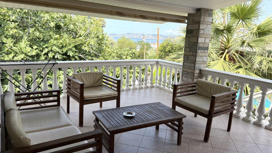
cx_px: 134
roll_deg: -2.8
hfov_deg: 69.9
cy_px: 65
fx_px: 195
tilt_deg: -7.6
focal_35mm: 27
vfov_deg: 42.8
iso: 100
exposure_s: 1/1522
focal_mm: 6.76
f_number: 1.78
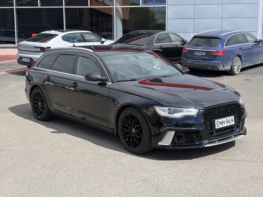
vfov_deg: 27.5
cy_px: 98
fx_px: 403
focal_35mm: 53
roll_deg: +0.5
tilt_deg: -8.3
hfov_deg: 36.2
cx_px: 132
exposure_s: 1/1799
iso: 50
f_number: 1.6
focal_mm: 5.96
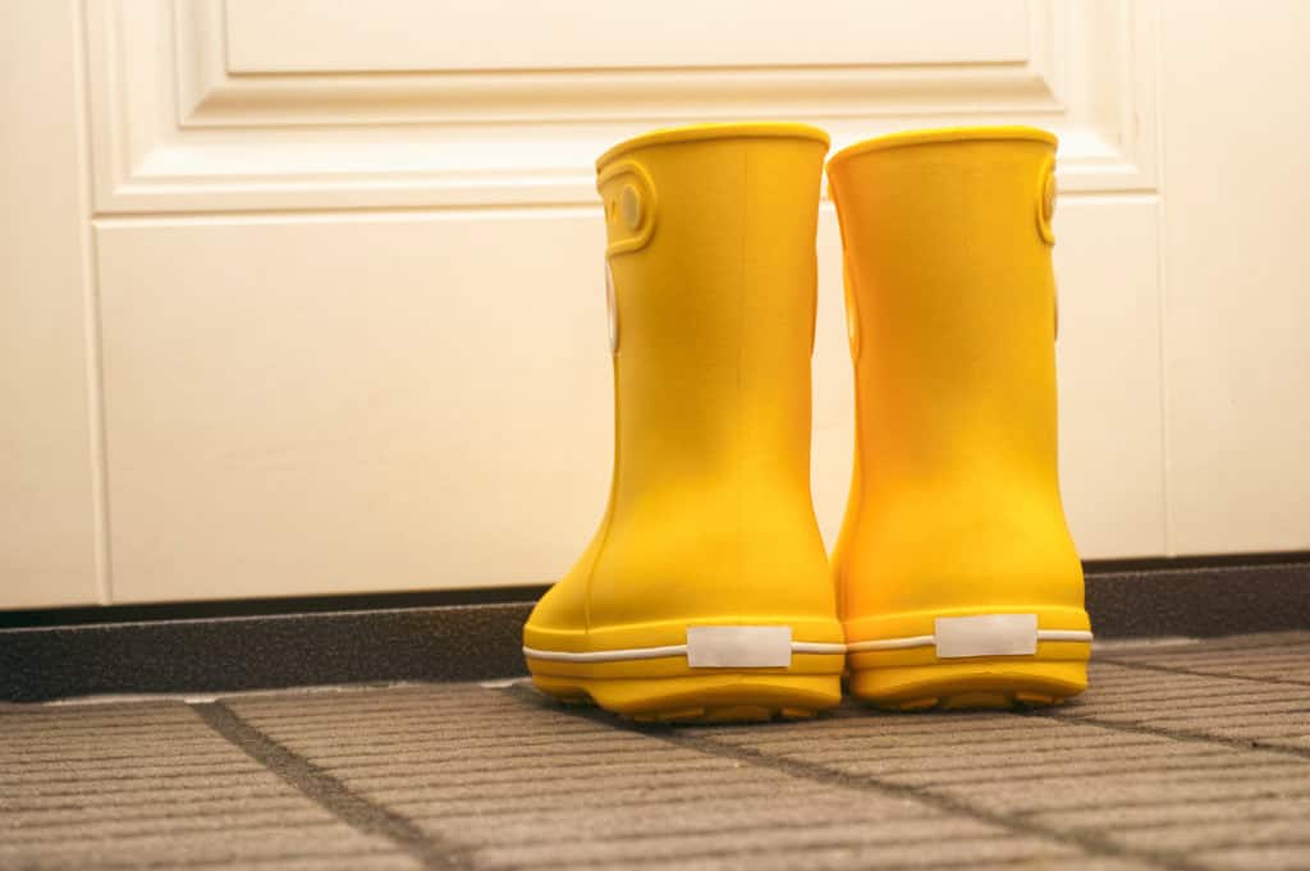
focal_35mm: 75
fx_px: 2727
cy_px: 436
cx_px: 655
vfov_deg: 18.2
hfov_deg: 27.0
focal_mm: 50
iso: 100
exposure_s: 1/200
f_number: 9
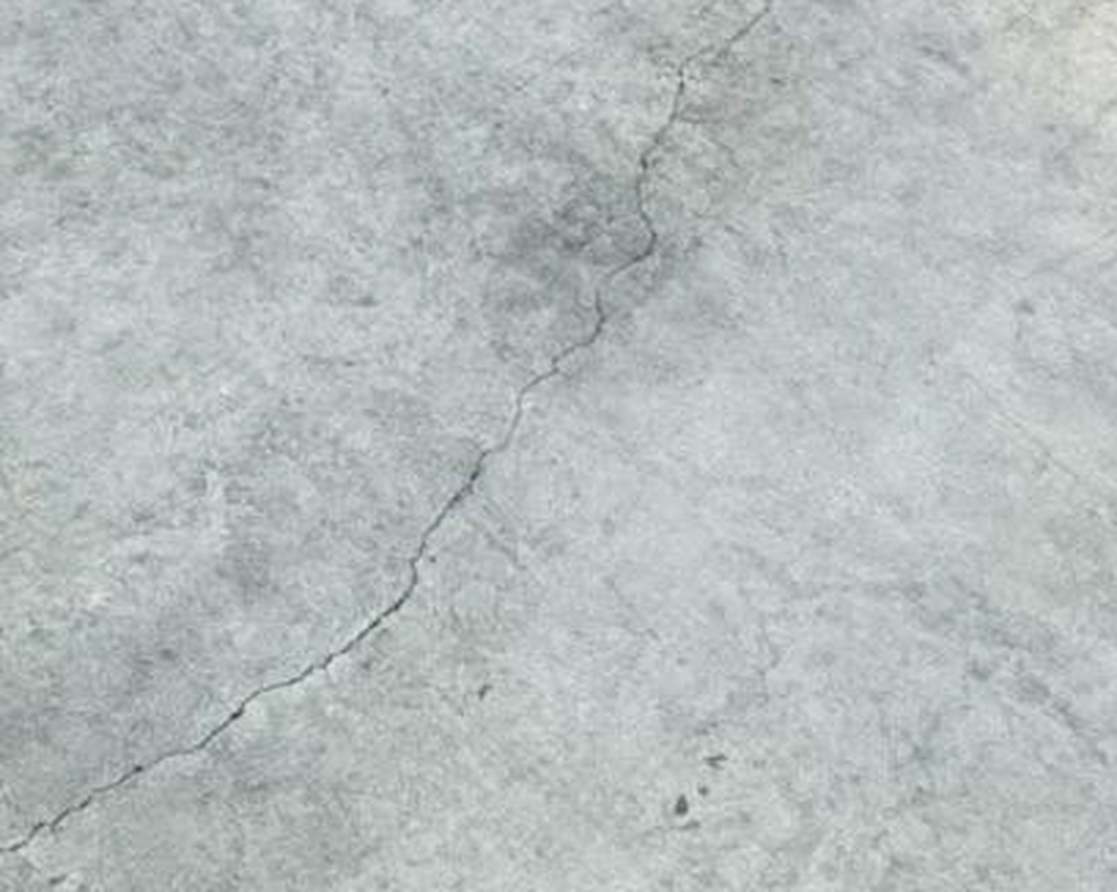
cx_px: 159
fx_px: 2775
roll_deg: +2.3
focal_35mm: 84
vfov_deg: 14.5
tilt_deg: -16.1
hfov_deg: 22.3
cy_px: -992
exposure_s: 1/120
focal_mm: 2.22
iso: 200
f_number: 2.2
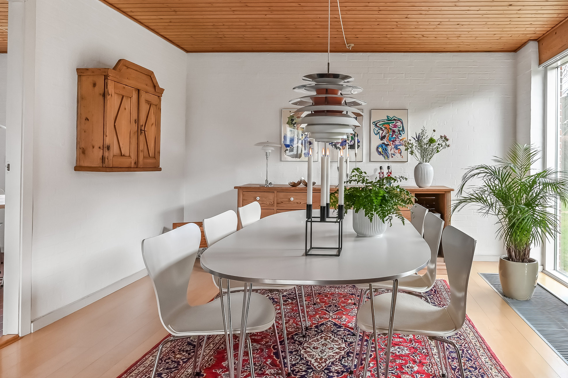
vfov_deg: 53.3
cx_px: 341
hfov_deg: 73.5
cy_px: 159
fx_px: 375
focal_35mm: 24
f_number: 10
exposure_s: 1/15
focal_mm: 15.5
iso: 200
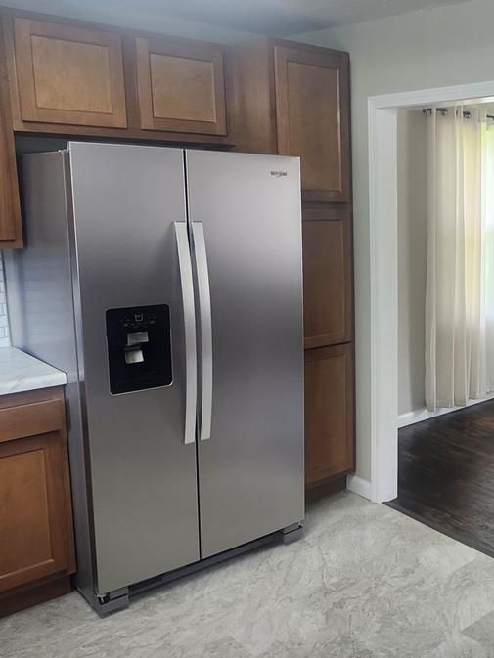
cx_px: 470
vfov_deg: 52.6
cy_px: 321
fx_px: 666
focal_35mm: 35
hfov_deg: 37.3
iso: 320
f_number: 1.8
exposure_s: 1/120
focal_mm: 5.54
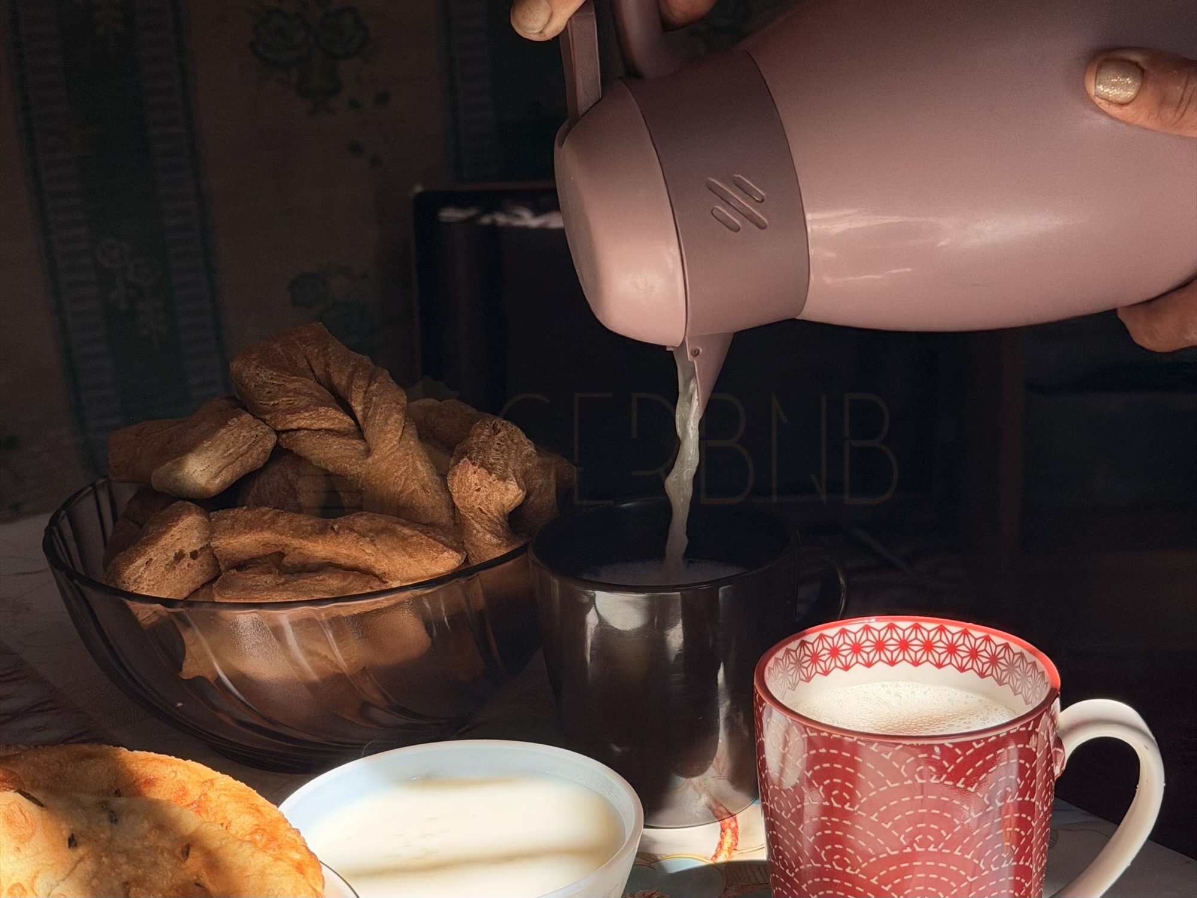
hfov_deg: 39.6
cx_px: 598
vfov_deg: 30.3
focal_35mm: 48
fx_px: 1660
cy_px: 449
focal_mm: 6.76
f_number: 1.78
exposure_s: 1/2494
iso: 100
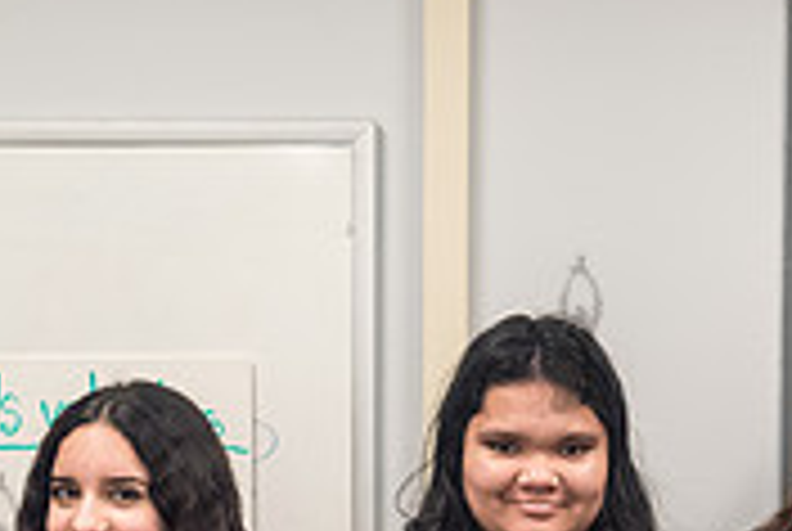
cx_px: 435
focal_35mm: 139
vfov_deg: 9.7
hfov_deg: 14.7
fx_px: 3063
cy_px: 737
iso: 2500
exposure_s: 1/320
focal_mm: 35
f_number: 4
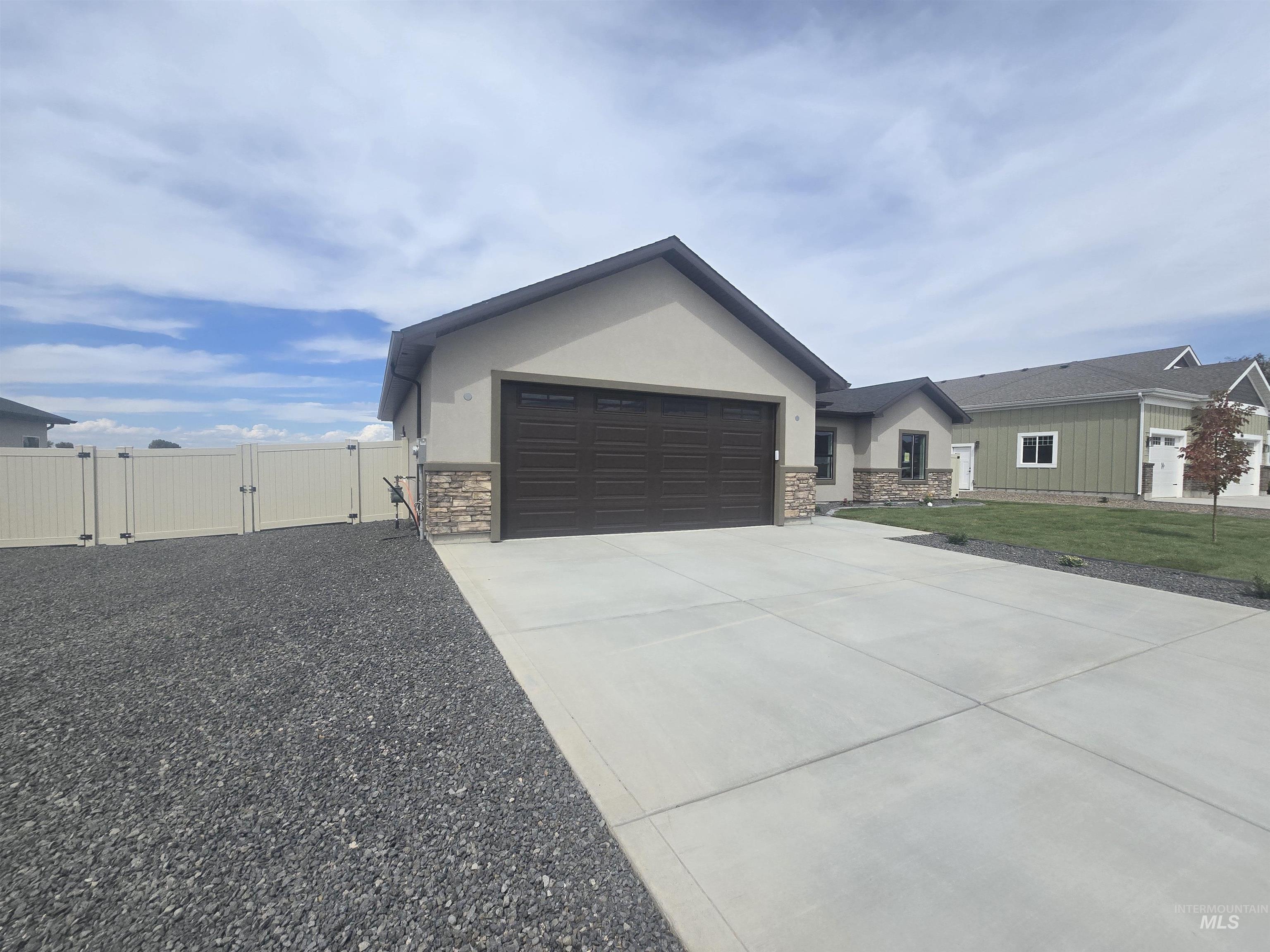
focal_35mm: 13
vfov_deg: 89.9
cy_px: 476
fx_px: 477
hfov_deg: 106.2
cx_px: 635
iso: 50
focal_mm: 2.2
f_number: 2.2
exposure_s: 1/4142
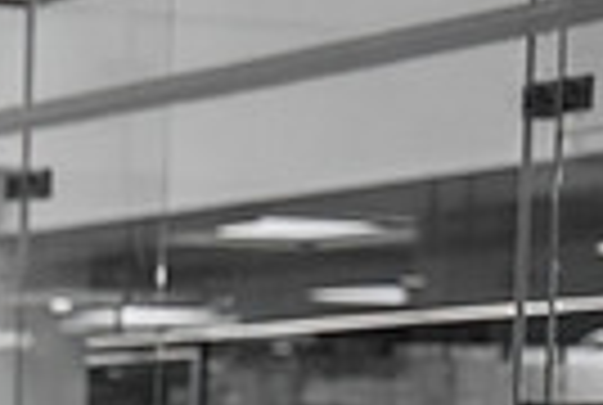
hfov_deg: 10.4
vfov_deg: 7.5
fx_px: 3022
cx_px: -631
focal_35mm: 180
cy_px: 716
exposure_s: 1/320
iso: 1600
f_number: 2.8
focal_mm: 39
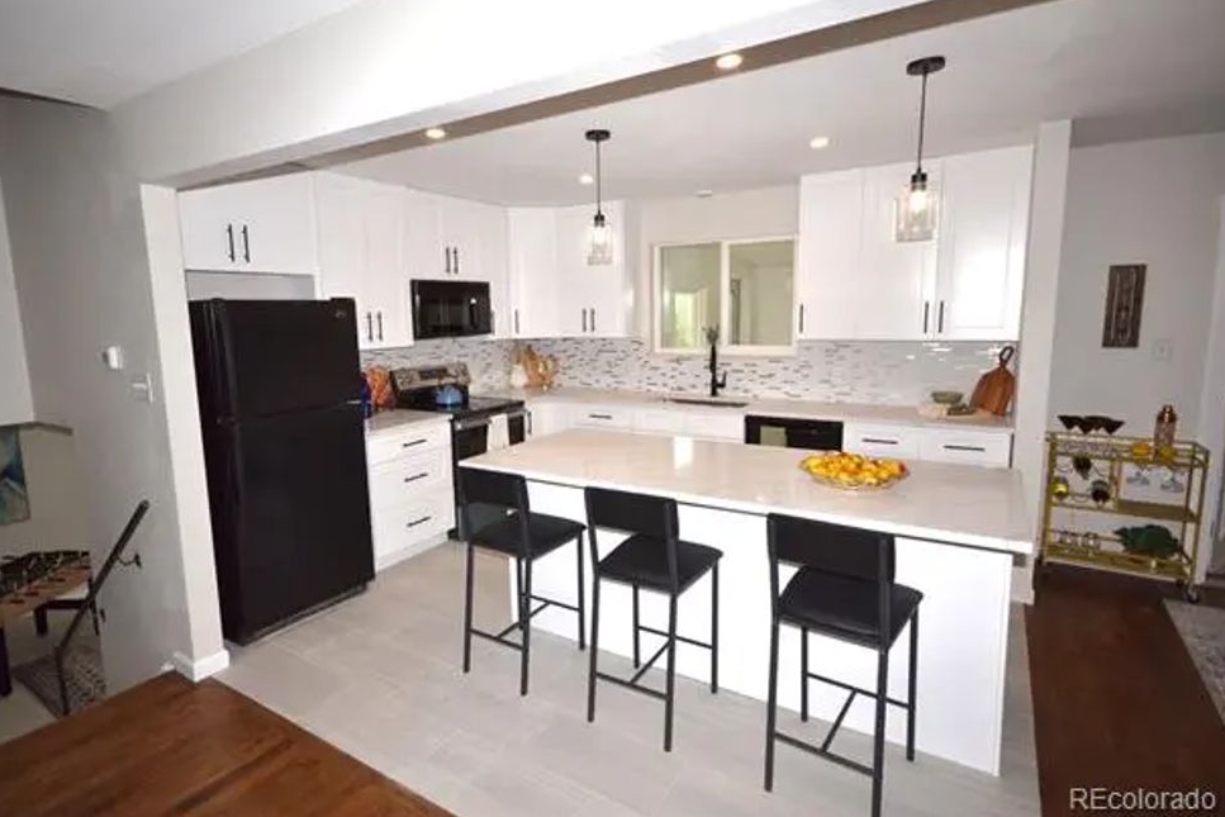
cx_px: 581
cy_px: 389
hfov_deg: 89.1
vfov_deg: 66.6
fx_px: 622
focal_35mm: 18
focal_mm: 11.5
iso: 100
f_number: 4.2
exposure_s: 1/60
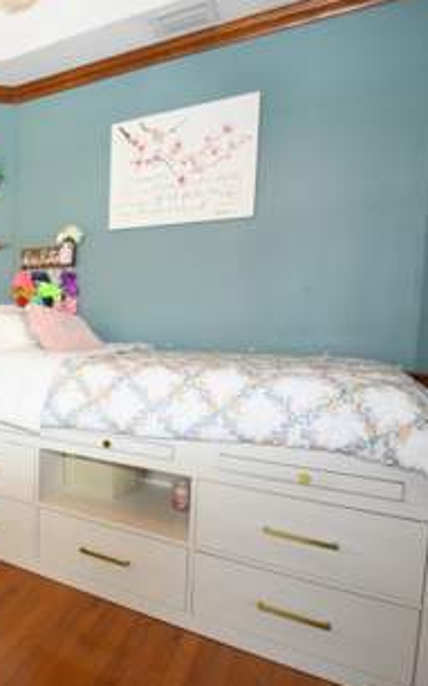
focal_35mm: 24
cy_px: 341
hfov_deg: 43.9
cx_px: 4
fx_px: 448
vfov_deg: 74.8
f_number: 5.6
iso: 1600
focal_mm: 10
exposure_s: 1/100
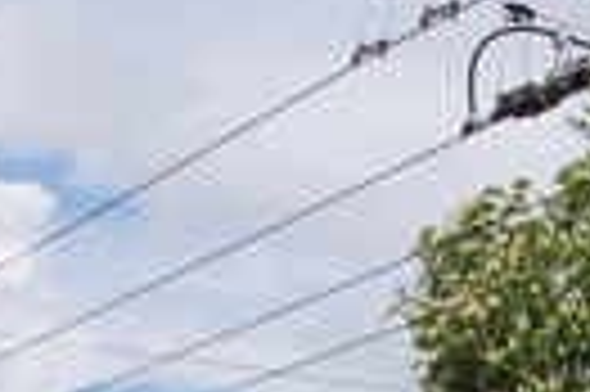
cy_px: 647
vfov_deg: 8.9
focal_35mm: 149
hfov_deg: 13.6
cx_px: 590
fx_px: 2439
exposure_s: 1/500
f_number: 7.1
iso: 100
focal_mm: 26
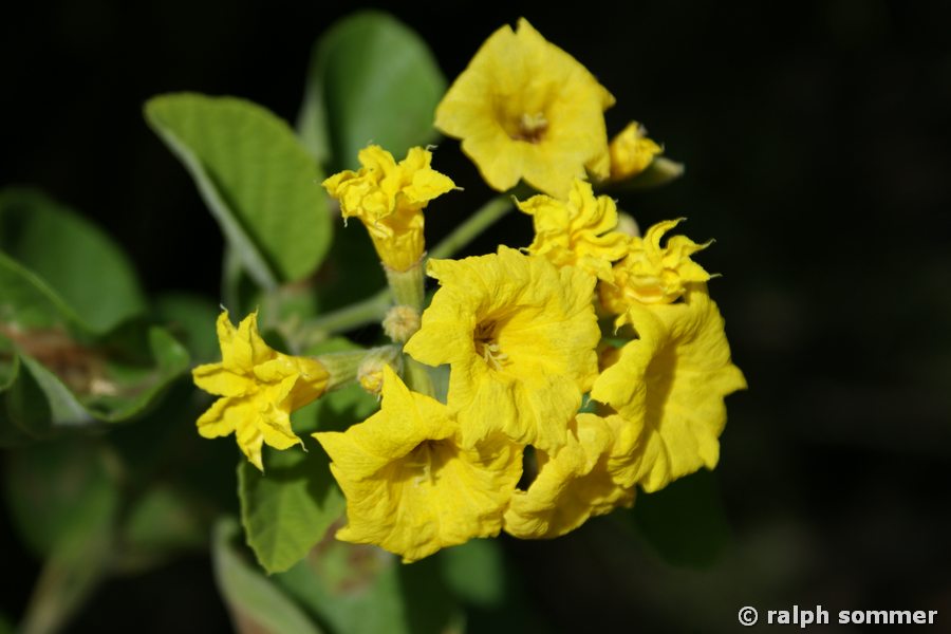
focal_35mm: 105
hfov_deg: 19.5
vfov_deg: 13.0
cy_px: 317
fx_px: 2774
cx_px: 476
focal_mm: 70
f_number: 6.3
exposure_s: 1/500
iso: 100
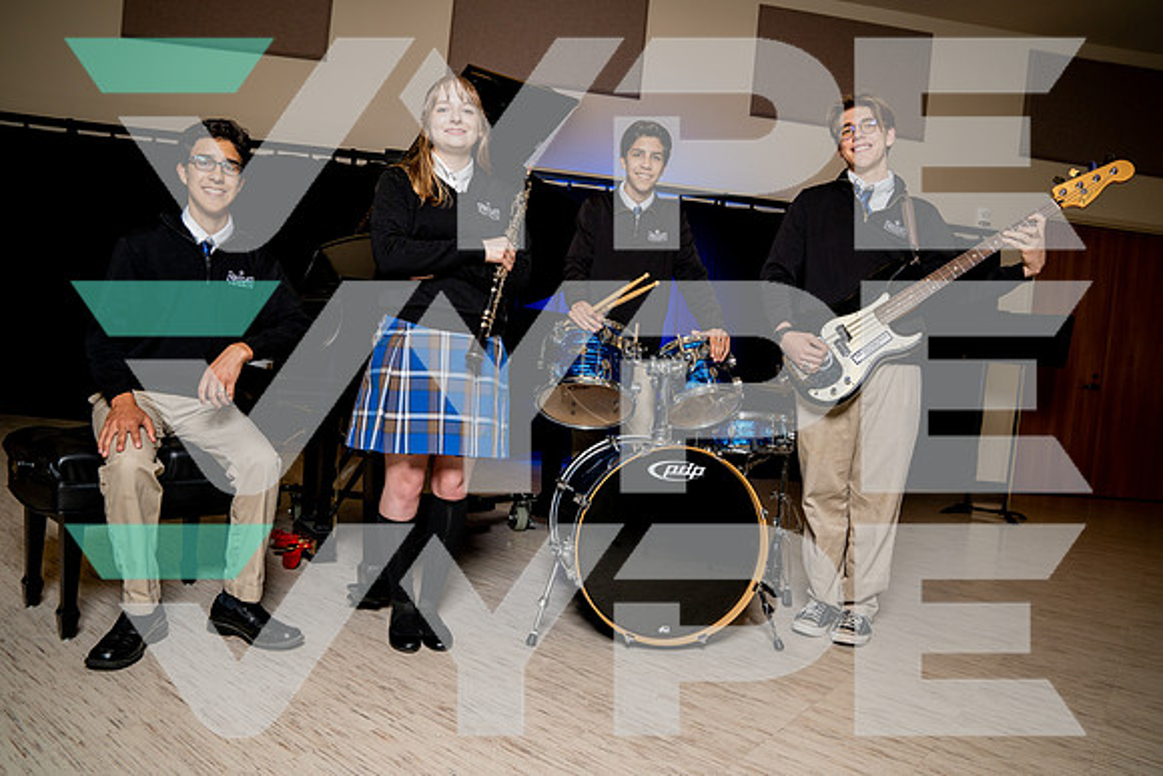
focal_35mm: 24
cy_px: 388
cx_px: 582
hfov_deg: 73.7
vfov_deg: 53.2
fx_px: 775
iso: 200
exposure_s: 1/250
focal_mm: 24
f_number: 7.1
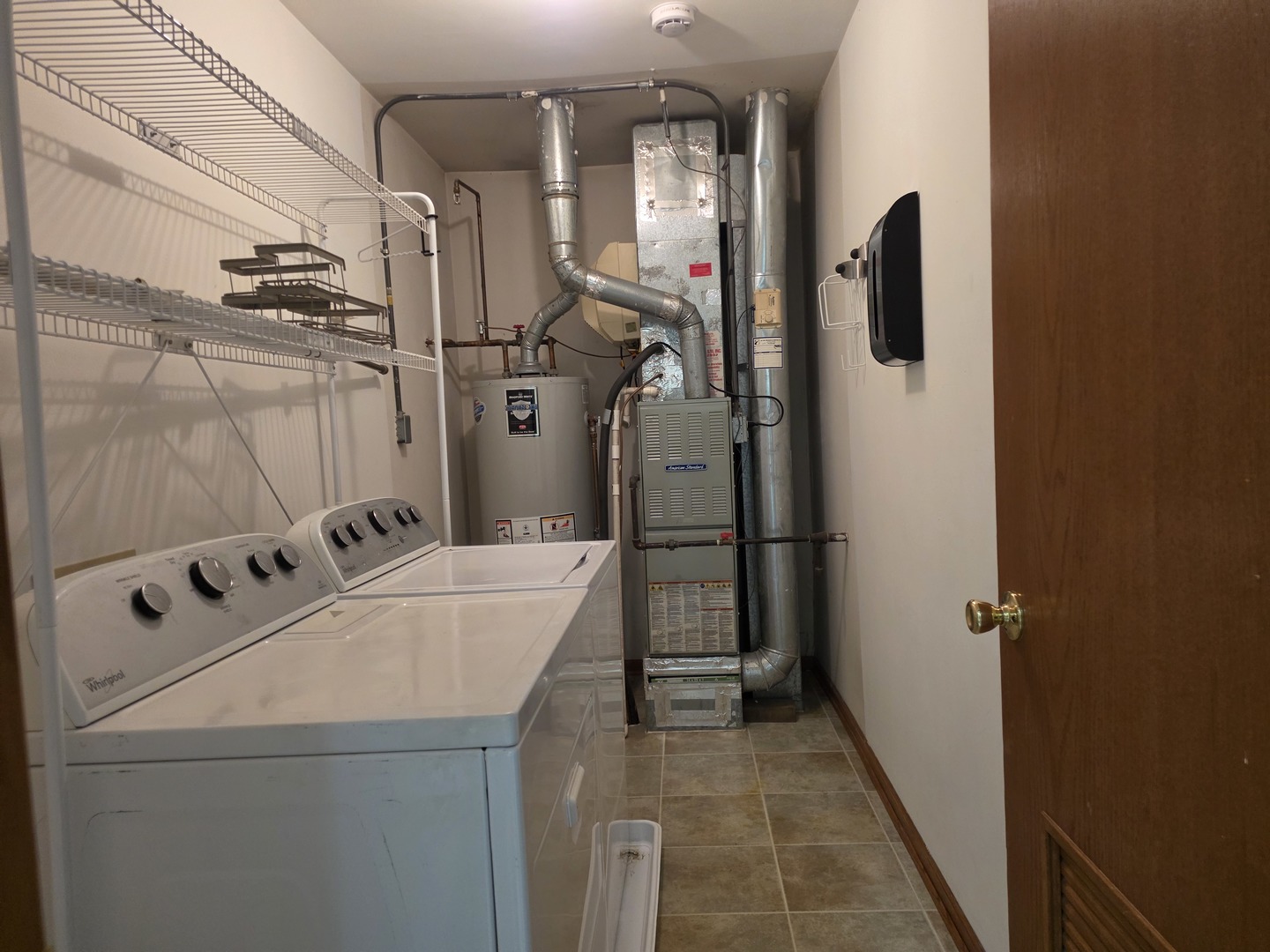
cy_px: 476
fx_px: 844
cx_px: 635
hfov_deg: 73.9
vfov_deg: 58.9
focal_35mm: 23
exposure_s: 1/120
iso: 320
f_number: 1.7
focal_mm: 6.25
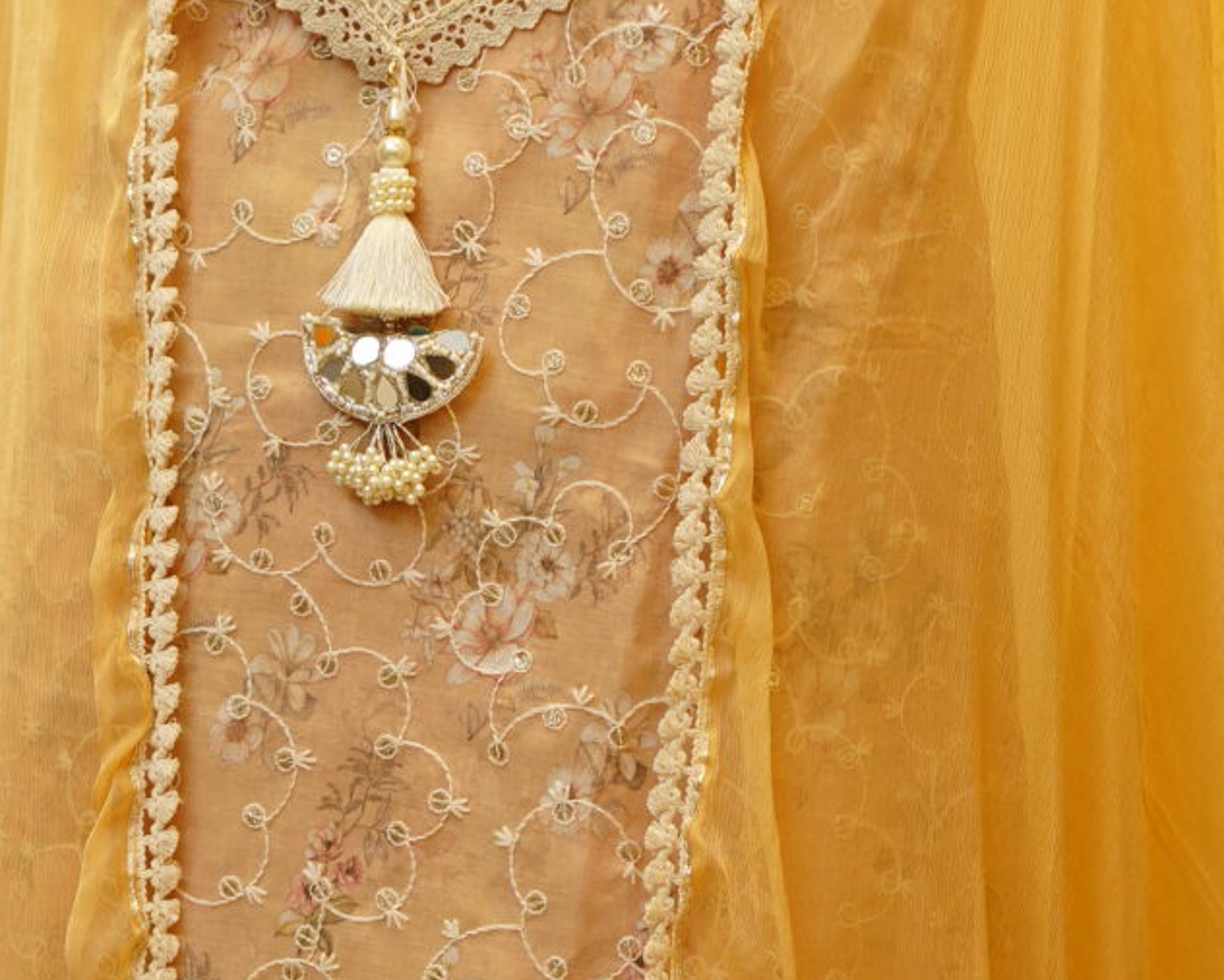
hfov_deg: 14.3
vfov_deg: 11.6
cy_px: 664
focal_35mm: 133
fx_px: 4820
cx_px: 125
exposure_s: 1/125
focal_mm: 35
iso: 160
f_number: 2.2
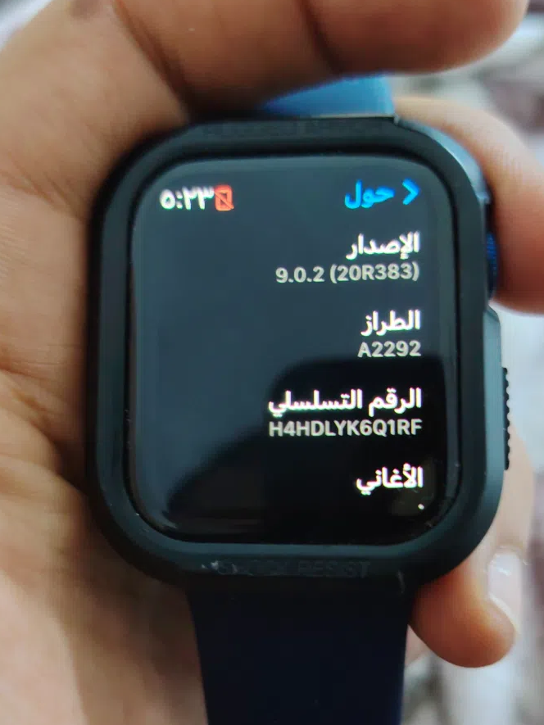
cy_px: 443
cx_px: 280
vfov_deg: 49.7
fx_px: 775
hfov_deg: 38.7
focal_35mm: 37
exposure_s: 1/20
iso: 1119
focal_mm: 5.25
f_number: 1.75
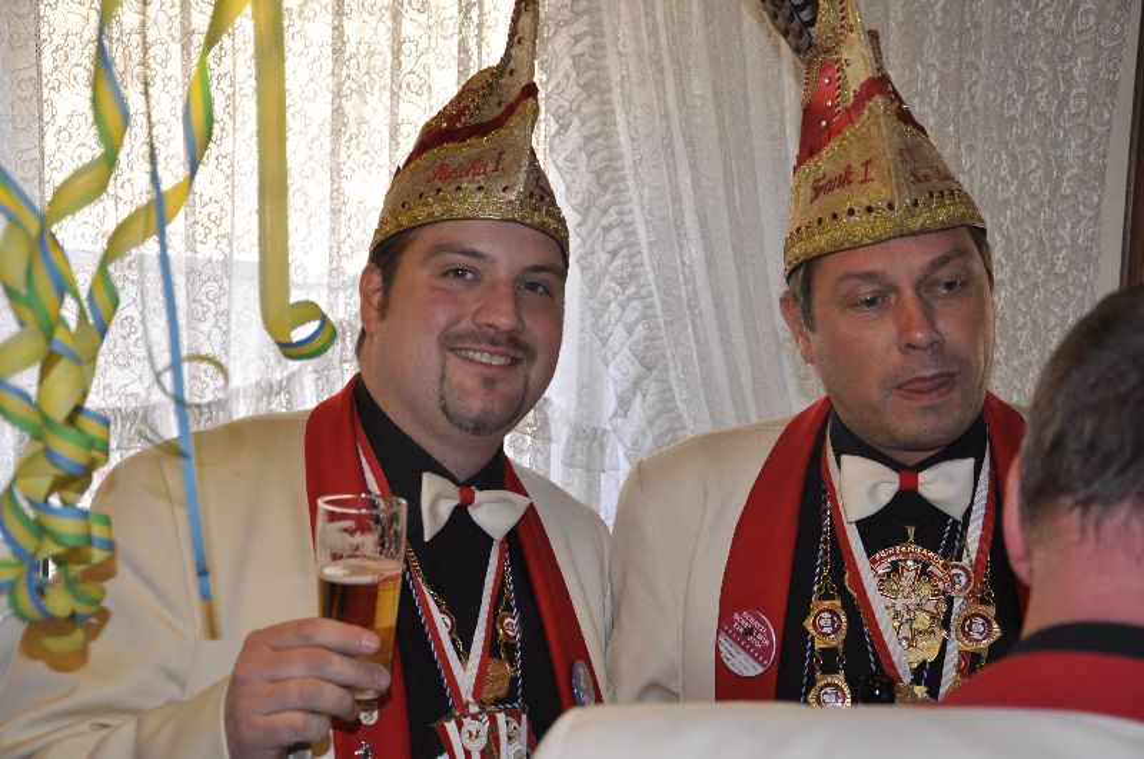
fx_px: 1618
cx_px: 572
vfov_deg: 26.4
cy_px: 380
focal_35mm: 51
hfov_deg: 38.9
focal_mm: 34
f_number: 4.2
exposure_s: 1/60
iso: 400
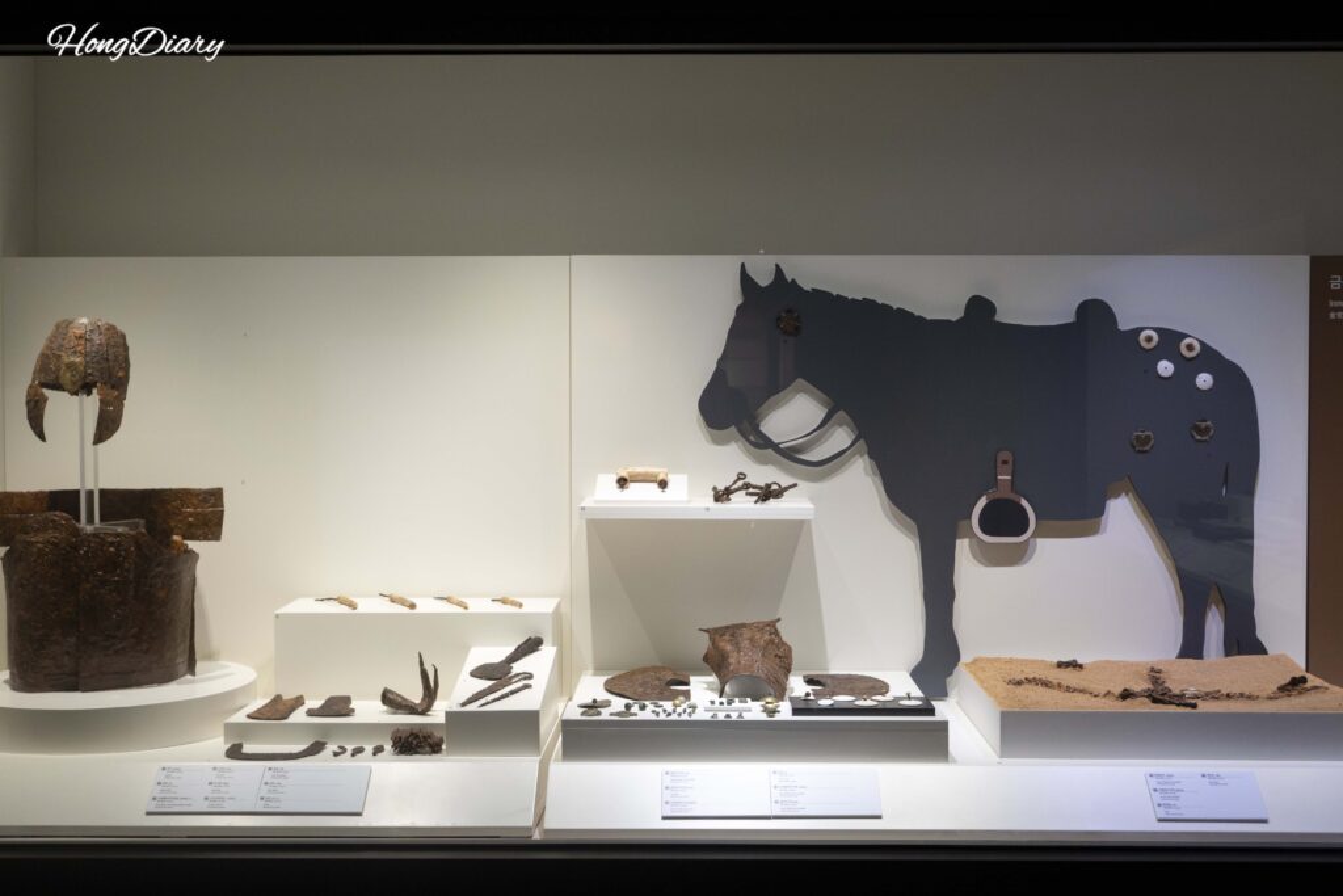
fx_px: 1679
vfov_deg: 29.9
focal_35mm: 45
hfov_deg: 43.6
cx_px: 672
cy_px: 448
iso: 2000
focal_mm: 45
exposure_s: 1/160
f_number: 5.6
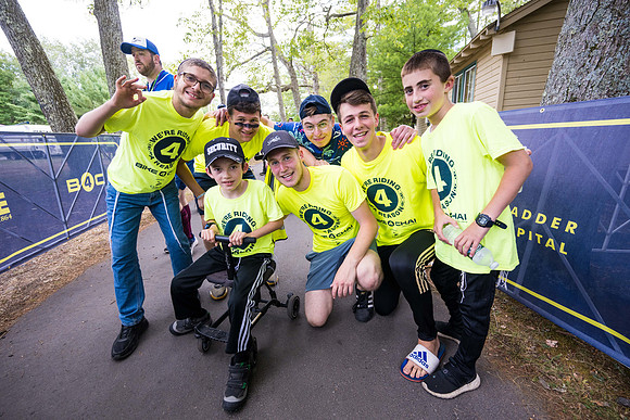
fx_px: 263
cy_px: 210
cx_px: 315
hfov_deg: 100.4
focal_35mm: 15
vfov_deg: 77.4
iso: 720
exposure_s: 1/500
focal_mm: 15
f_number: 4
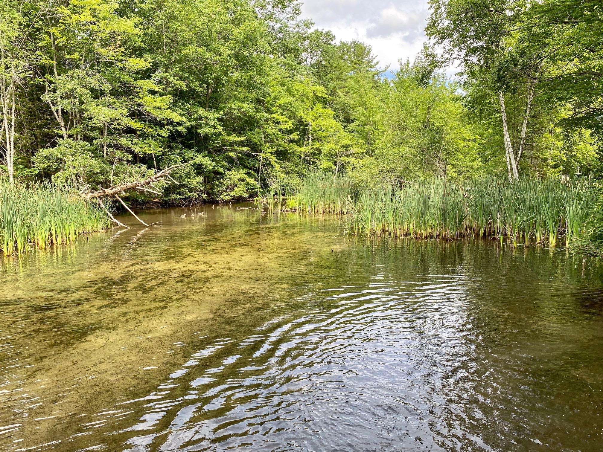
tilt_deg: -4.5
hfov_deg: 67.3
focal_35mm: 26
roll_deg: +0.8
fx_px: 453
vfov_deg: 53.1
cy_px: 226
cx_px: 302
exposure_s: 1/412
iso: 32
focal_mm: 4.25
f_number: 1.8
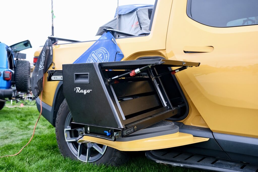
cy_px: 86
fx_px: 215
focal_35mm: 30
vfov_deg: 43.6
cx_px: 129
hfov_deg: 61.9
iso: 320
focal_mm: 20.2
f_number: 5
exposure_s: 1/100
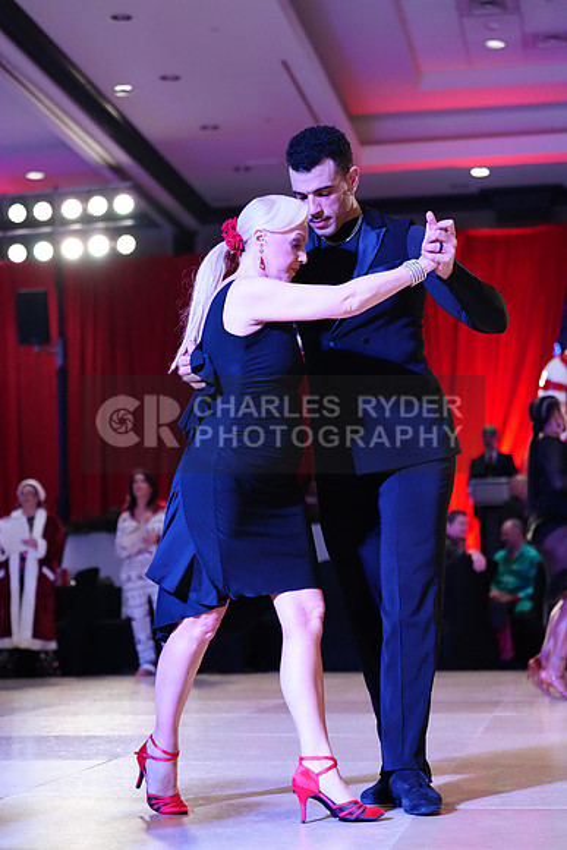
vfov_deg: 28.8
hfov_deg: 19.5
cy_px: 425
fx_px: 1653
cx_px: 284
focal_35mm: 70
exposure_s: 1/640
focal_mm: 70
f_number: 2.8
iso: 5000
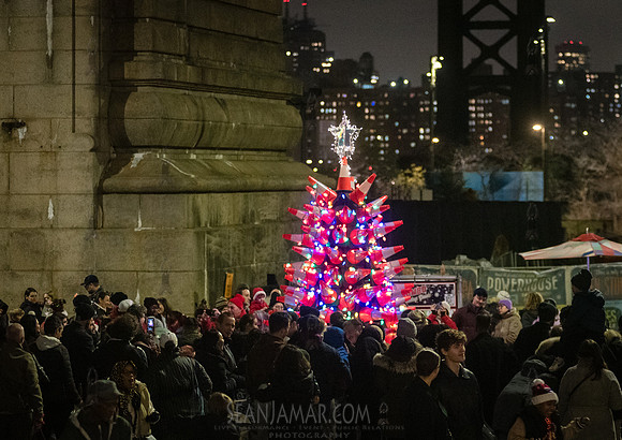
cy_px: 245
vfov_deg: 9.5
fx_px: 2633
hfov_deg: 13.5
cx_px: 325
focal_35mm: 150
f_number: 3.2
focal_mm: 112
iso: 8000
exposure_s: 1/125
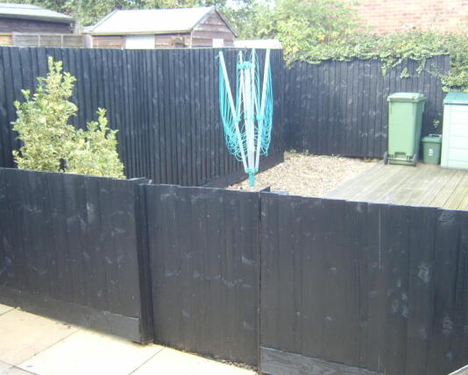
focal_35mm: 33
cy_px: 191
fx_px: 457
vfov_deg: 44.6
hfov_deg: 54.1
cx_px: 213
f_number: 2.7
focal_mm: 8.13
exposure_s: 1/65
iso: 100
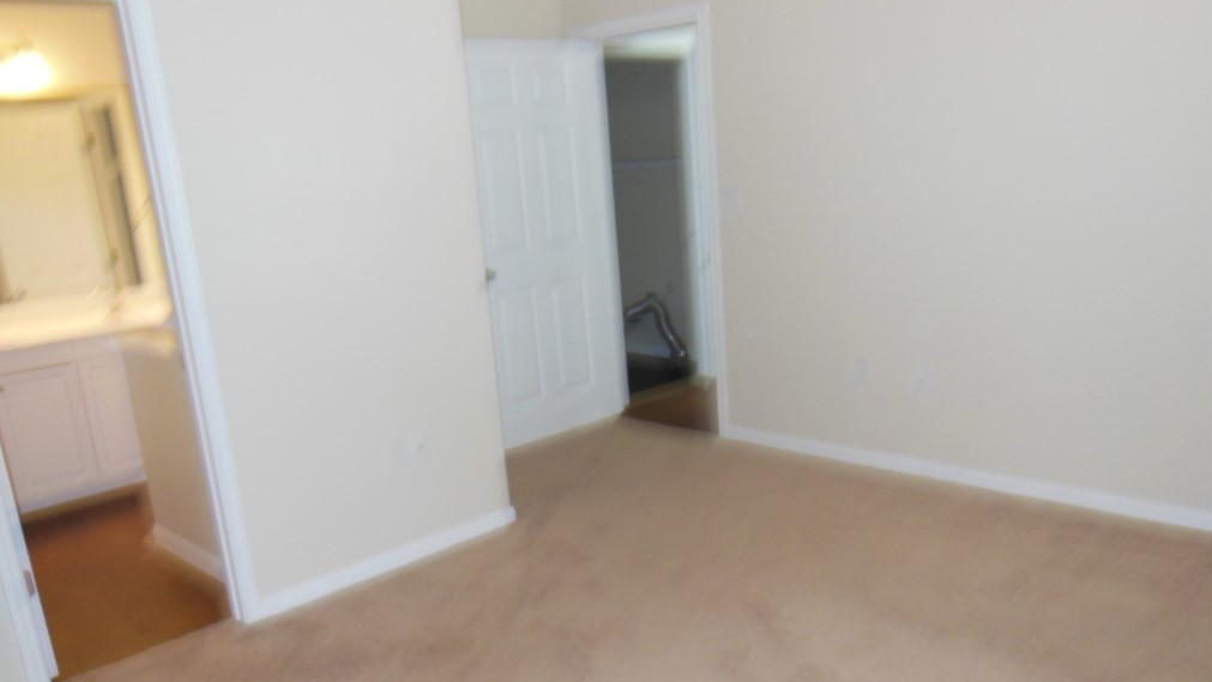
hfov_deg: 61.0
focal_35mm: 32
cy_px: 410
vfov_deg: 36.6
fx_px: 1029
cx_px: 604
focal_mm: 5.2
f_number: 3.7
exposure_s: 1/25
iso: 320
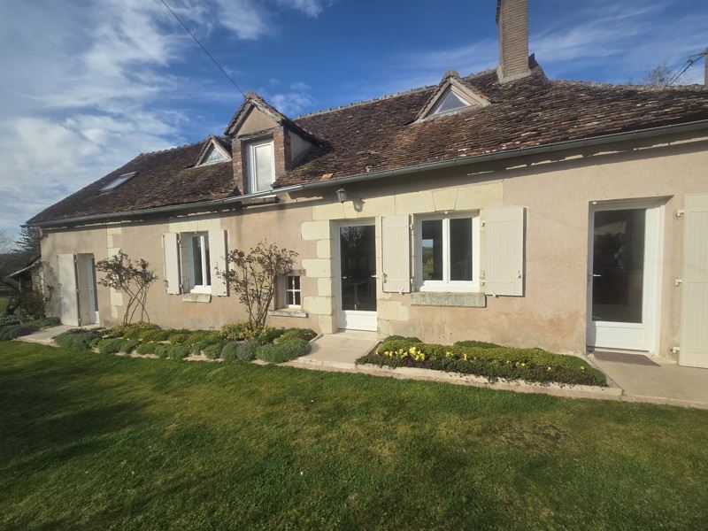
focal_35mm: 13
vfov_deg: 89.9
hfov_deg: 106.2
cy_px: 266
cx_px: 354
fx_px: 266
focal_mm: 2.2
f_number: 2.2
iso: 50
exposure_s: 1/1839
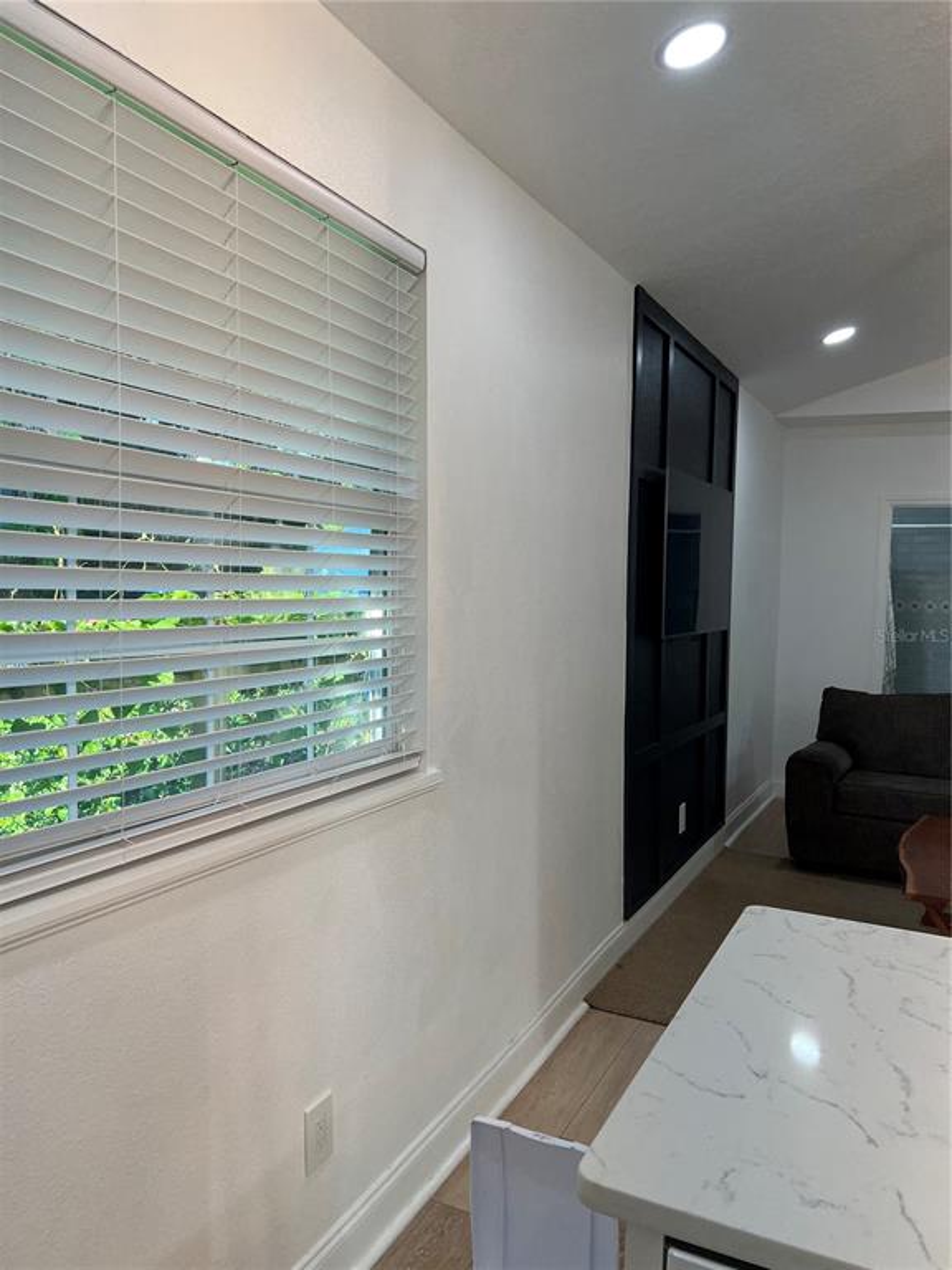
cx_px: 476
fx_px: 953
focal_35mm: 26
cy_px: 635
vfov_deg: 67.3
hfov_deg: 53.1
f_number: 1.5
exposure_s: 1/120
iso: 50
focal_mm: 5.7
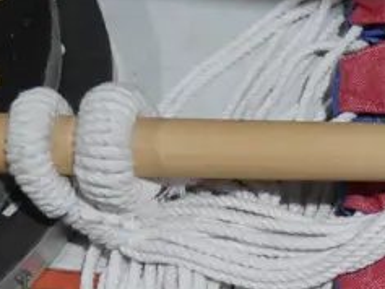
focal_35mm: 138
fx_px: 1536
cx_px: 742
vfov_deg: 10.8
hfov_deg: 12.7
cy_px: 177
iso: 200
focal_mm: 16
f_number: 3.6
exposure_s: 1/60
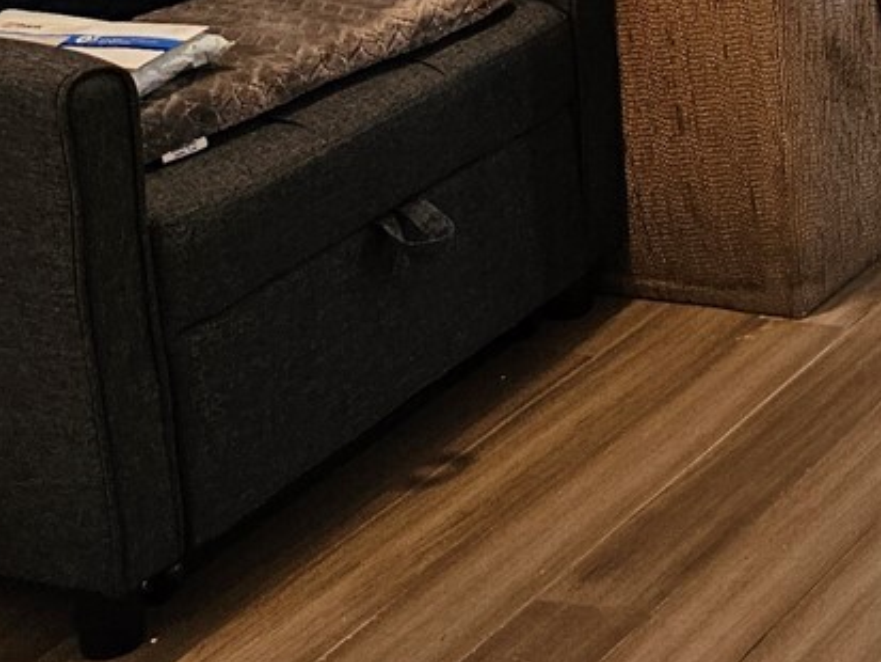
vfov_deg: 15.3
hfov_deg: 18.2
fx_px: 2266
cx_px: 1502
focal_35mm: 89
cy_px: -329
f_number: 1.8
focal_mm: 5.4
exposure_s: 1/120
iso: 200
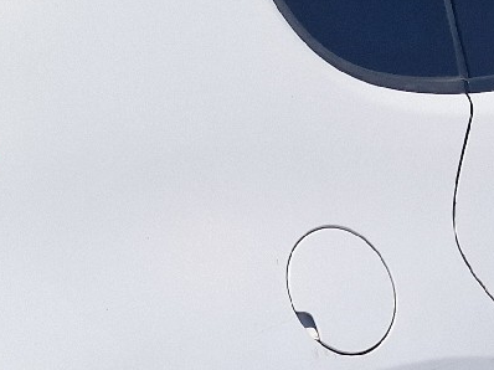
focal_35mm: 111
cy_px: 370
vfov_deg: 13.2
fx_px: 1583
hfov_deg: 17.7
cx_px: 321
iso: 50
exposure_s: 1/5000
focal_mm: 5.4
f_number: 1.8
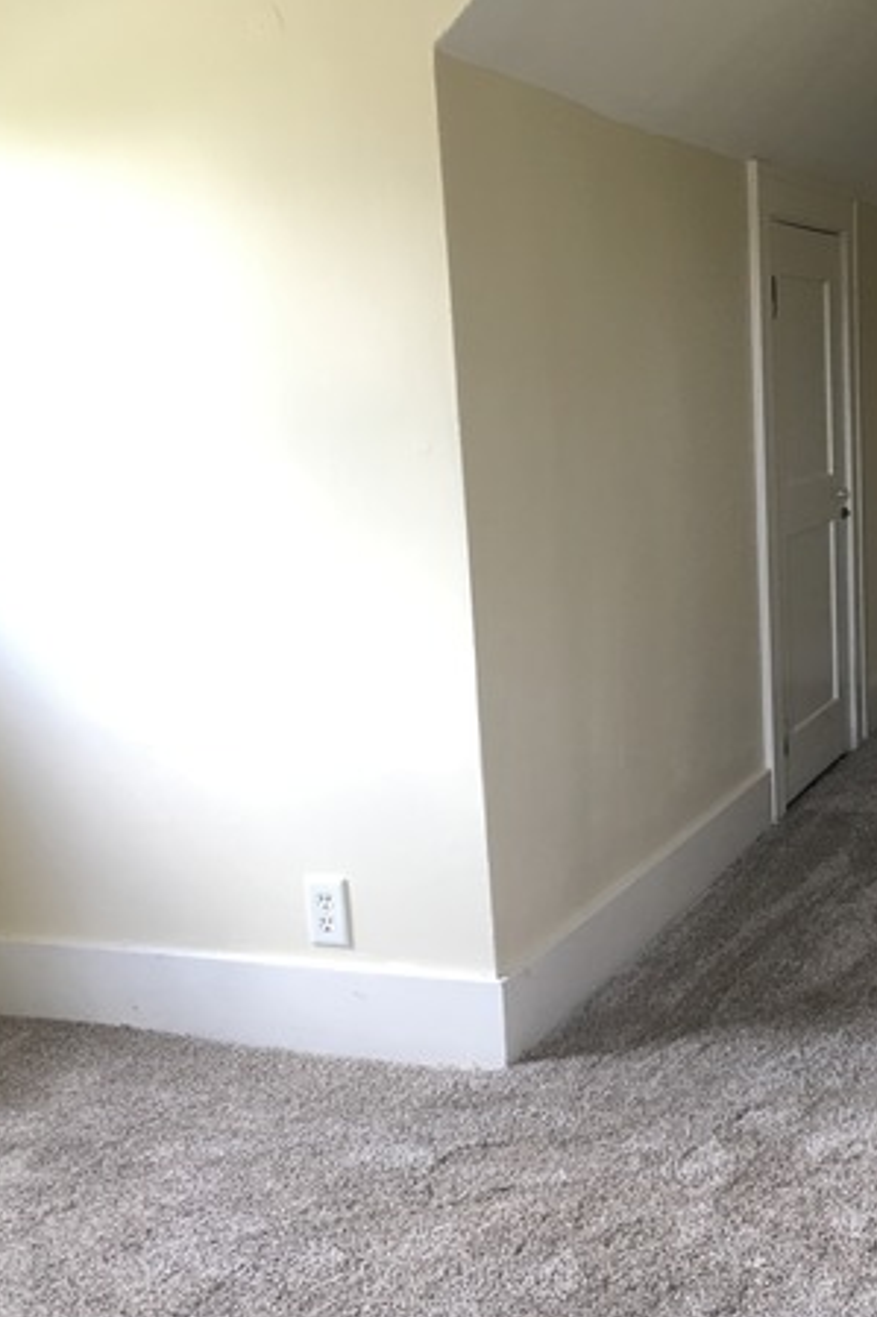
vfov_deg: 45.4
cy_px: 698
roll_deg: +1.6
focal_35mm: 43
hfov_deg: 30.4
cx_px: 710
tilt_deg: -8.7
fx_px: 1572
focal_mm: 4.15
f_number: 2.2
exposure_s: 1/15
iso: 40
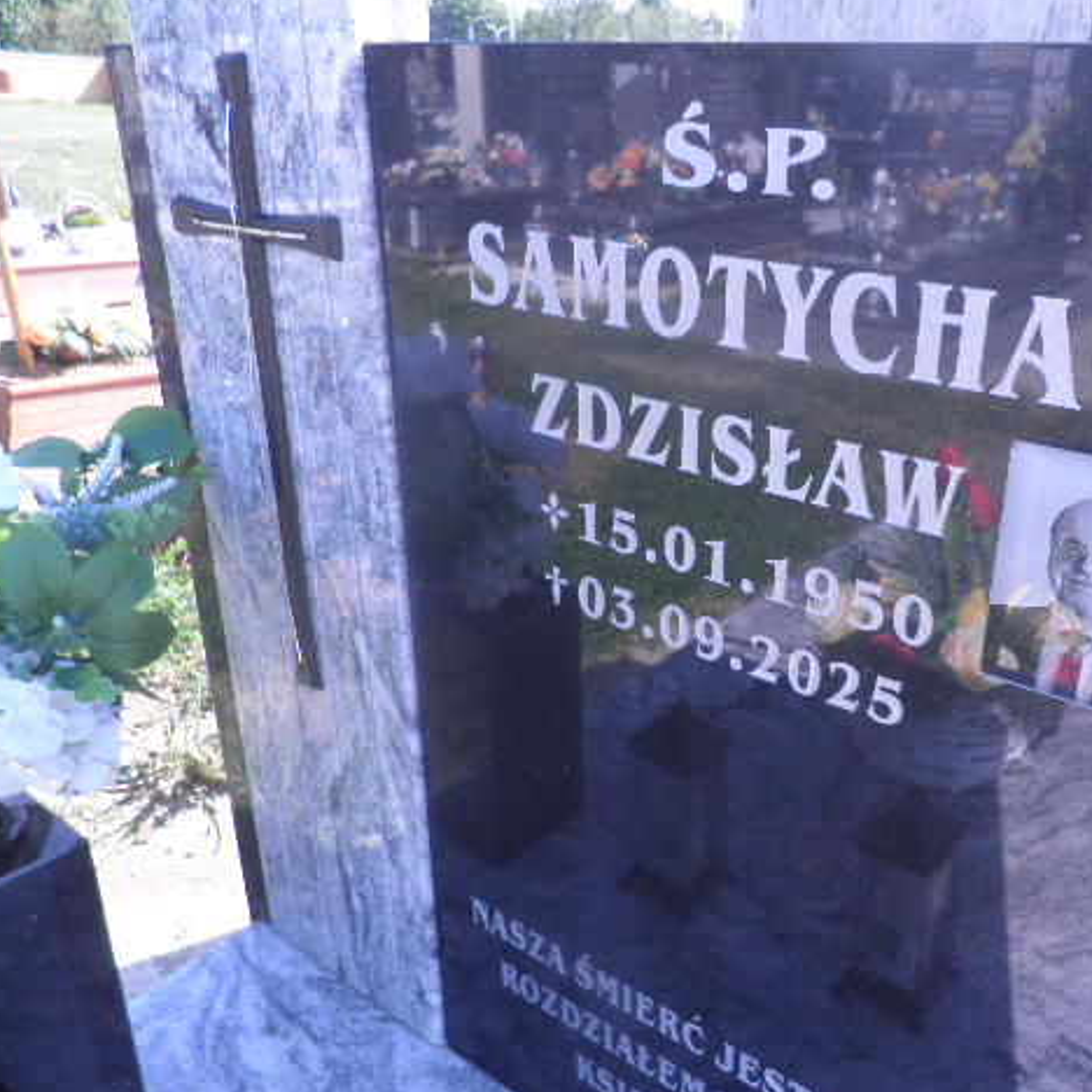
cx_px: 728
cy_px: 541
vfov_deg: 55.6
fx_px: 1035
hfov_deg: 54.5
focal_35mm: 29
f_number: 3.3
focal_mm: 4.3
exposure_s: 1/200
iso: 64
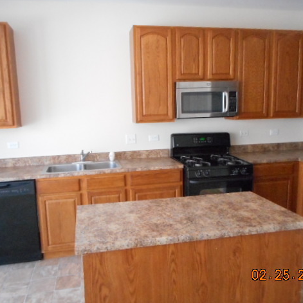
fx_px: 297
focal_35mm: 30
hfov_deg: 54.0
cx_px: 147
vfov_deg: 54.0
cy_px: 154
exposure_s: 1/160
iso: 800
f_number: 3.7
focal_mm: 4.5
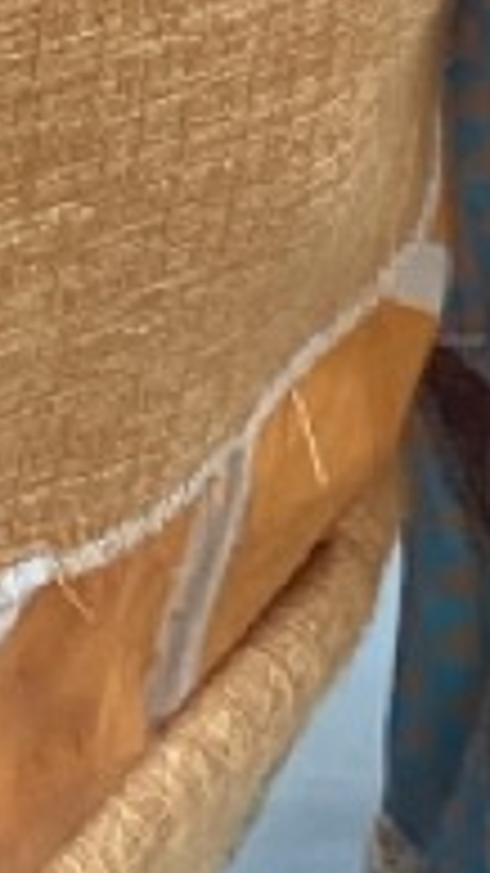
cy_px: -1215
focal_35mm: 187
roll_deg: -2.2
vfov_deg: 10.1
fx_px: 4323
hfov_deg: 5.8
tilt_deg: -10.2
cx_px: -1232
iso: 125
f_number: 1.8
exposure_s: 1/68
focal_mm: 4.25
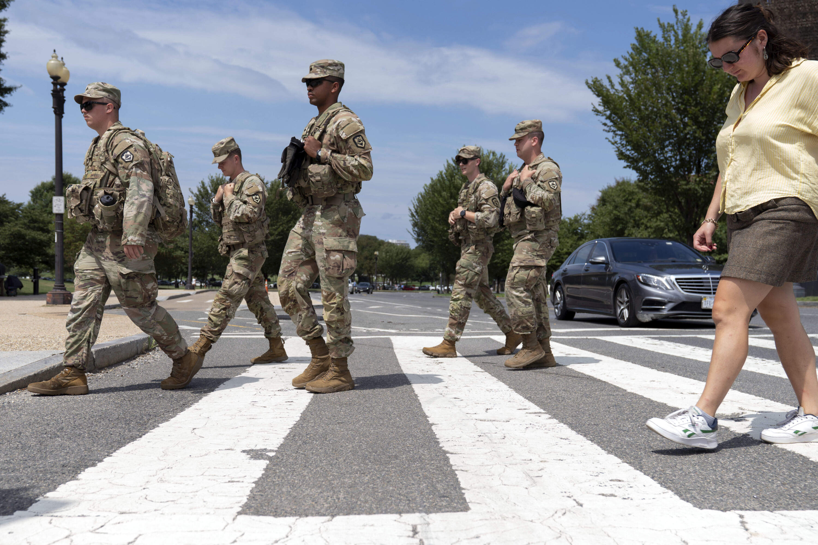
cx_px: 409
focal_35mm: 31
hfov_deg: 60.3
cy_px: 272
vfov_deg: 42.3
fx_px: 704
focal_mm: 31
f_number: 4.5
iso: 80
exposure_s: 1/640
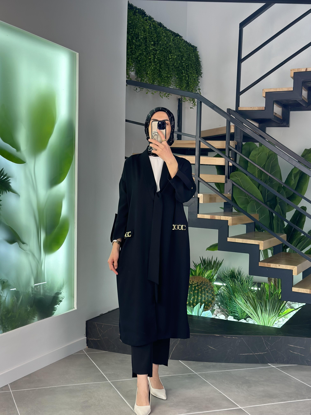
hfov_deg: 30.3
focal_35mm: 48
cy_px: 208
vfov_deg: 39.7
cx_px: 156
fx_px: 575
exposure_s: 1/141
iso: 80
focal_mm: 6.86
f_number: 1.78
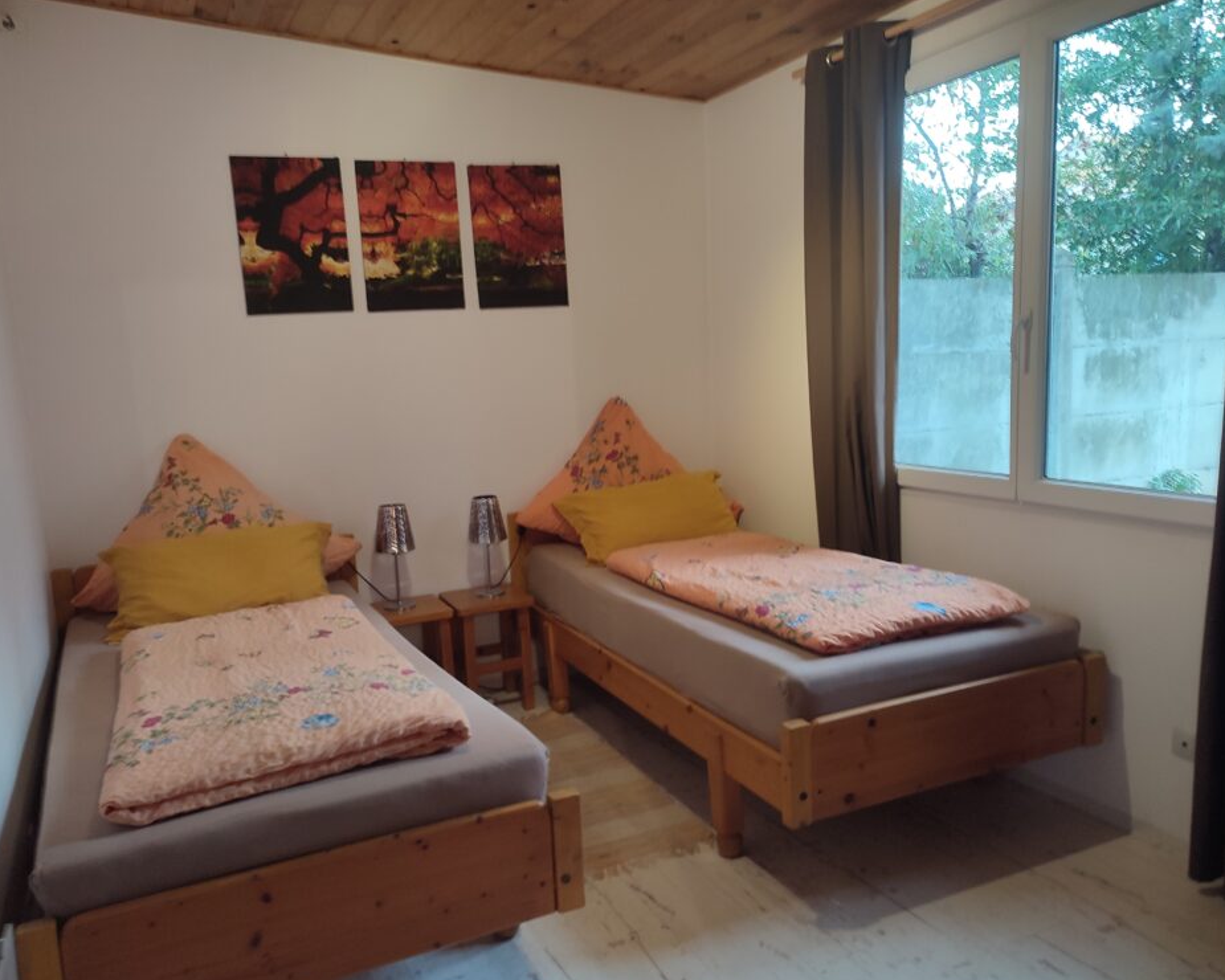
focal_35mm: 27
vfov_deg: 53.2
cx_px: 585
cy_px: 506
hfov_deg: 64.0
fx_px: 979
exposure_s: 1/20
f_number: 1.9
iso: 263
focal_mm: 6.04
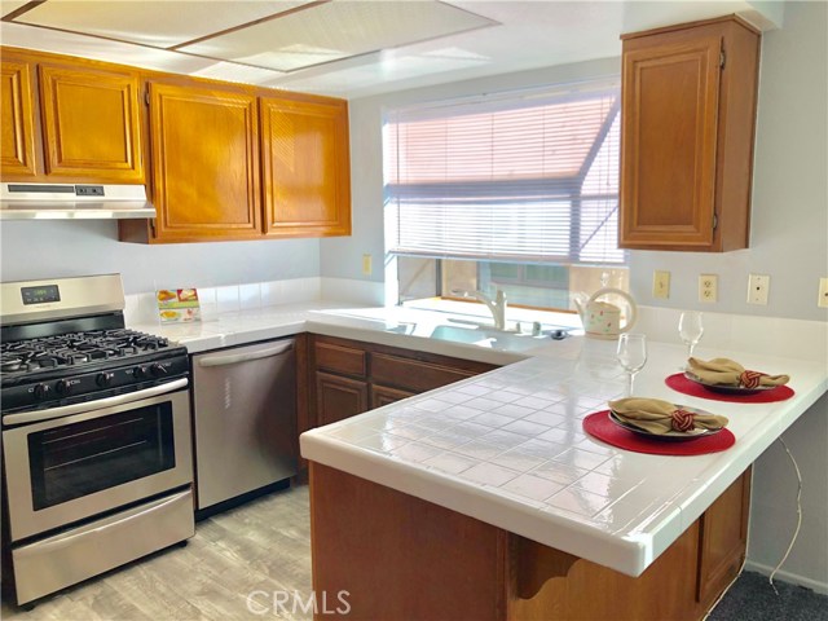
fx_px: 670
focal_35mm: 28
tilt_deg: -7.6
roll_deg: +0.9
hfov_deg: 63.4
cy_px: 310
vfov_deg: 49.7
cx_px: 414
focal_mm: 3.99
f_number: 1.8
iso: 20
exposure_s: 1/180
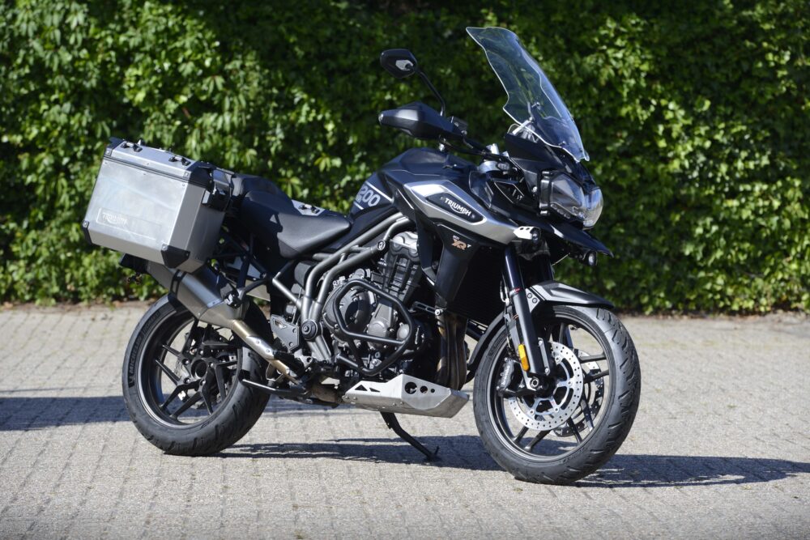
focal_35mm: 170
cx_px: 405
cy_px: 270
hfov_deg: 12.1
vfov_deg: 8.1
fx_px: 3825
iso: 400
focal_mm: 170
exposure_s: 1/500
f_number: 6.3
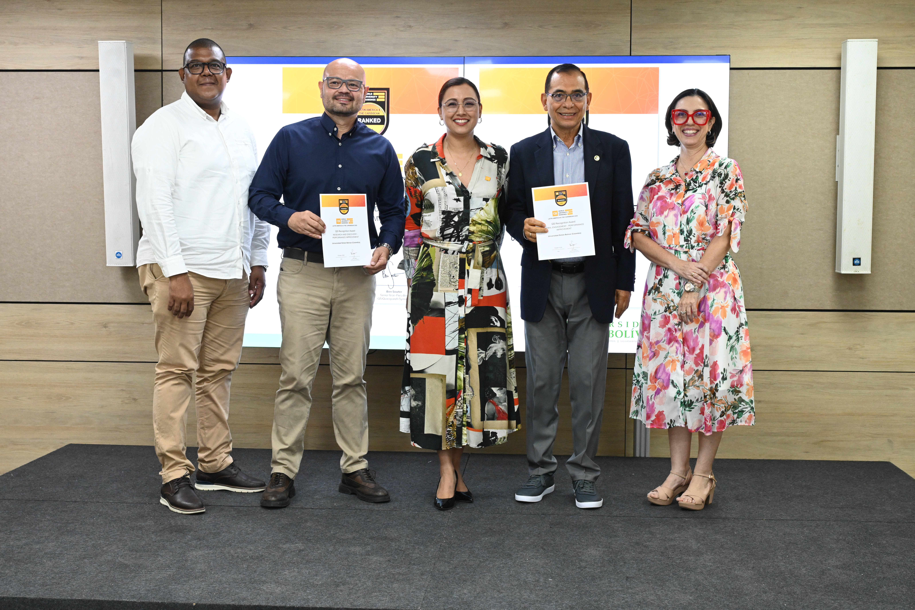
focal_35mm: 46
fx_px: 1169
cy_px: 305
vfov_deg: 29.2
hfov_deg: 42.7
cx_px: 458
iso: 3200
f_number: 7.1
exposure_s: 1/100
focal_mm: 46
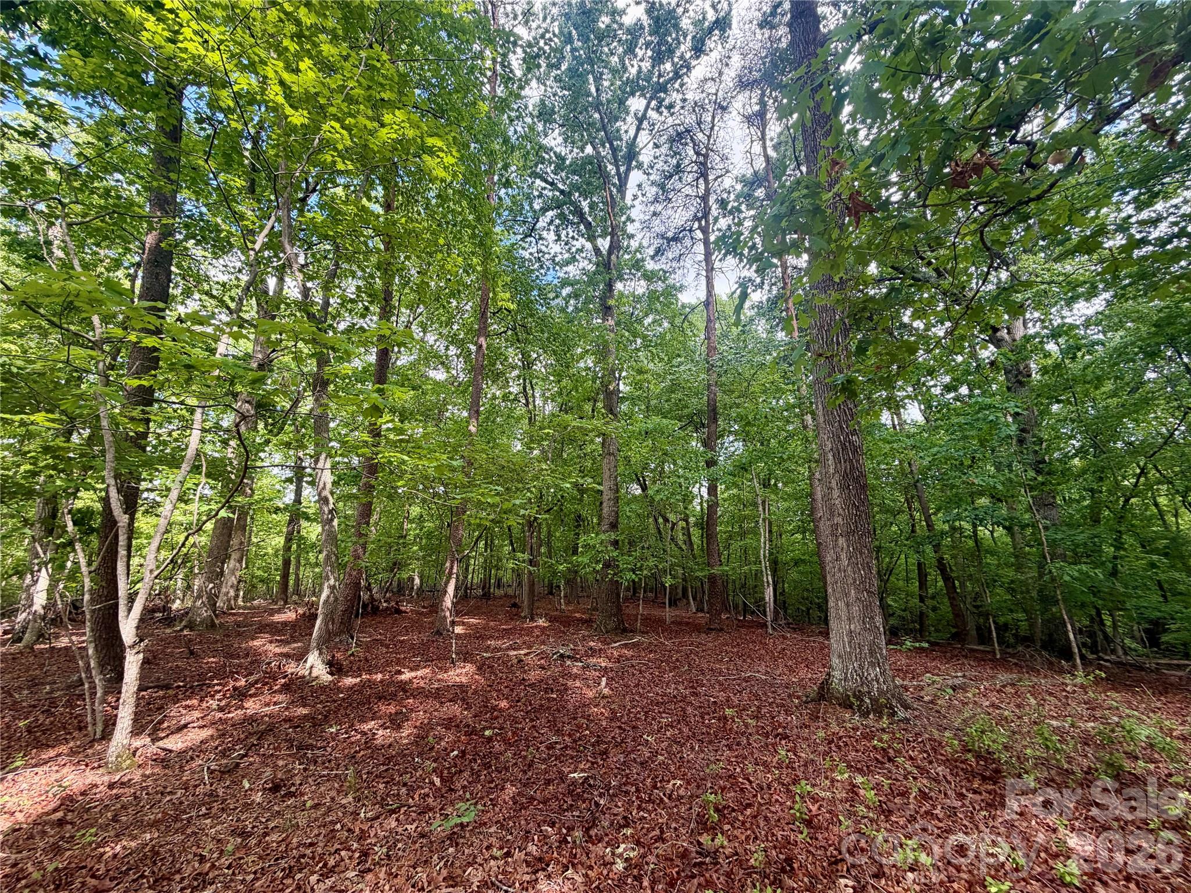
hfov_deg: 102.1
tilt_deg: +11.7
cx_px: 596
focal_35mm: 14
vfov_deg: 85.7
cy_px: 446
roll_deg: -2.5
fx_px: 482
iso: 64
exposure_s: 1/143
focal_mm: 2.22
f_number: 2.2
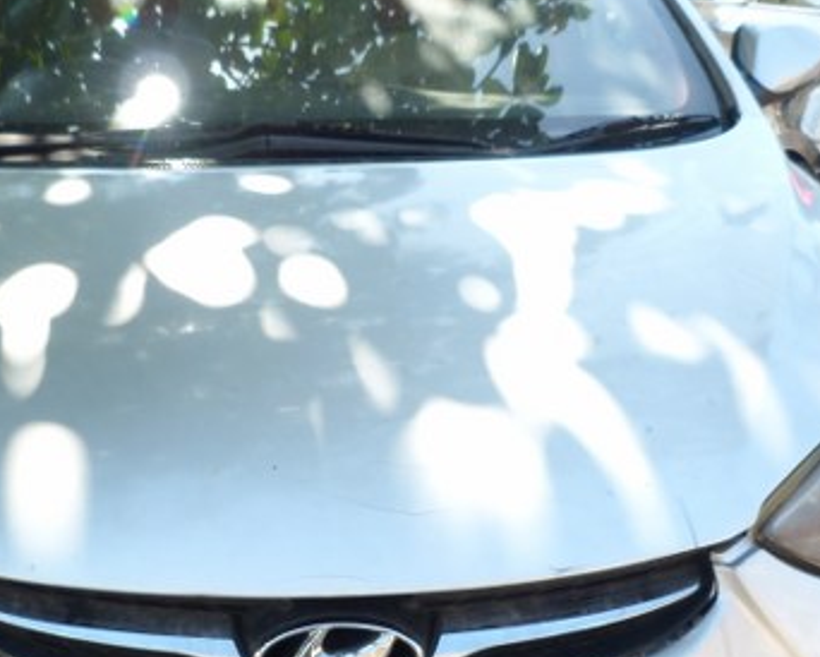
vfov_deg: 26.4
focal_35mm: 57
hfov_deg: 32.9
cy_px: 489
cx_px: 338
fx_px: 1384
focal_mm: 4.5
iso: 80
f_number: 3.2
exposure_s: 1/125
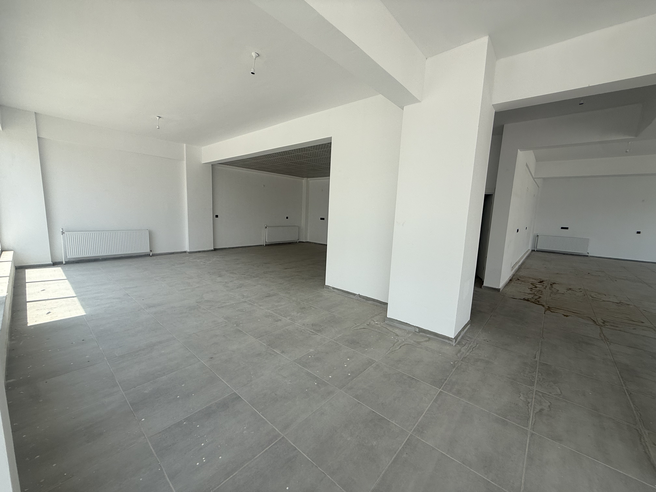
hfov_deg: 102.1
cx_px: 328
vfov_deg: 85.7
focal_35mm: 14
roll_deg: -2.4
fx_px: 265
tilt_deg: -7.0
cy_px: 246
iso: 50
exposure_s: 1/602
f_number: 2.2
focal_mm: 2.22
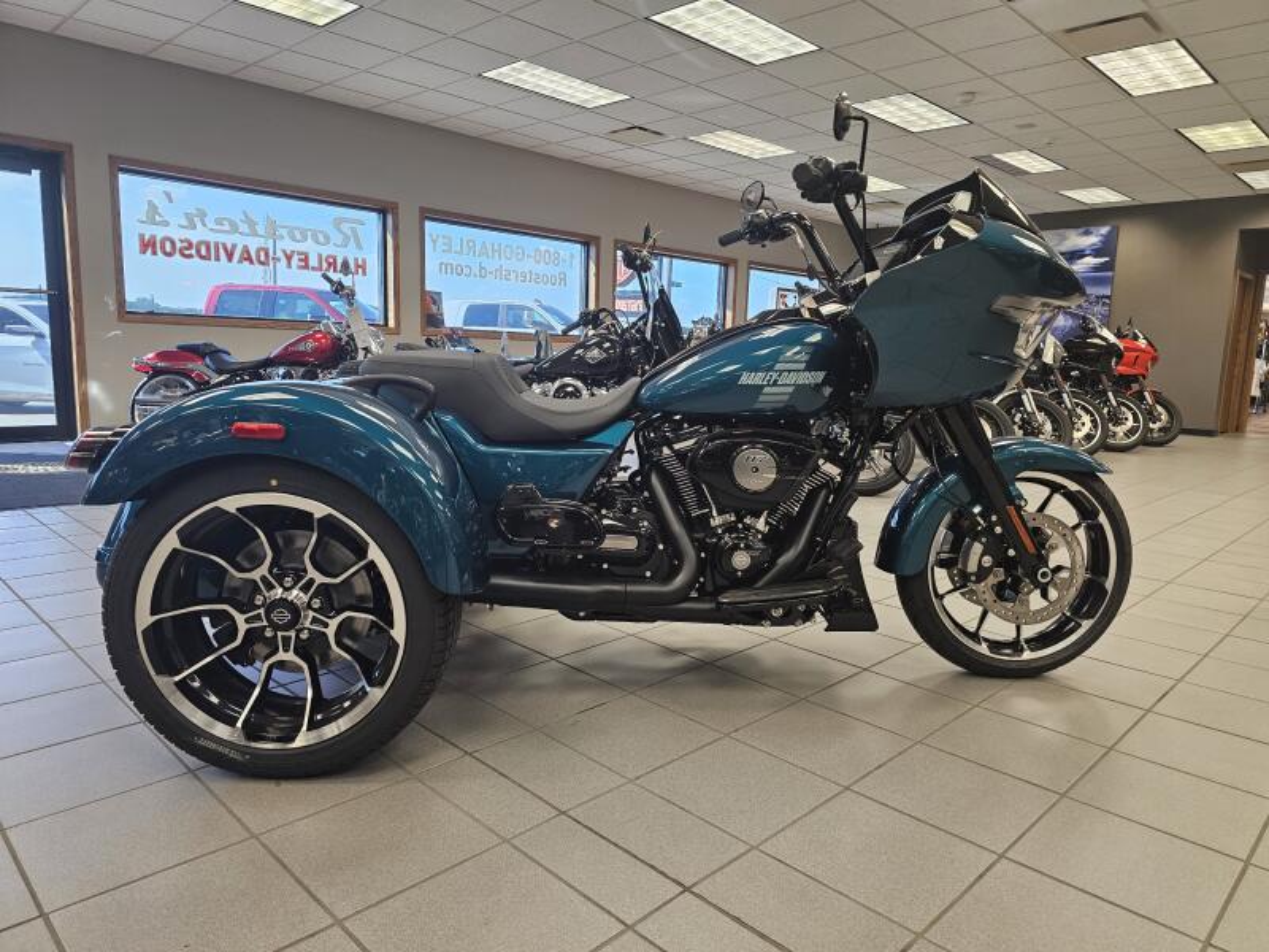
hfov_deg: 73.9
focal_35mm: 23
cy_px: 476
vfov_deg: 58.9
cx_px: 634
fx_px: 843
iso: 200
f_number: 1.7
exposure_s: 1/120
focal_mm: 6.3
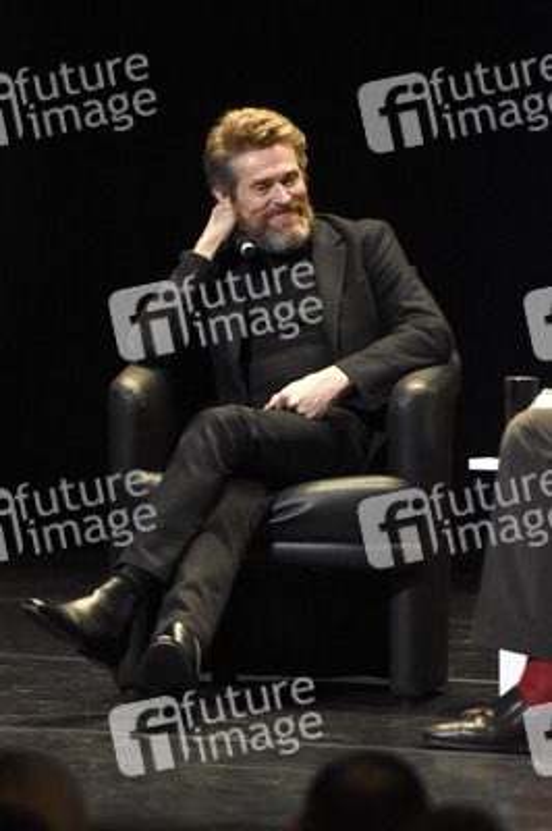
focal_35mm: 300
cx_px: 276
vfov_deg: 6.9
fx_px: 6911
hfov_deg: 4.6
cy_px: 416
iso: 2500
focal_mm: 200
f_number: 2.8
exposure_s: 1/160
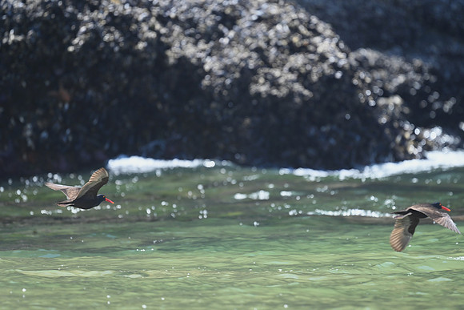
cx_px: 232
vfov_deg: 1.7
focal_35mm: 800
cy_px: 155
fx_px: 10313
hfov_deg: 2.6
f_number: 6.3
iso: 640
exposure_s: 1/800
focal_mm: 800
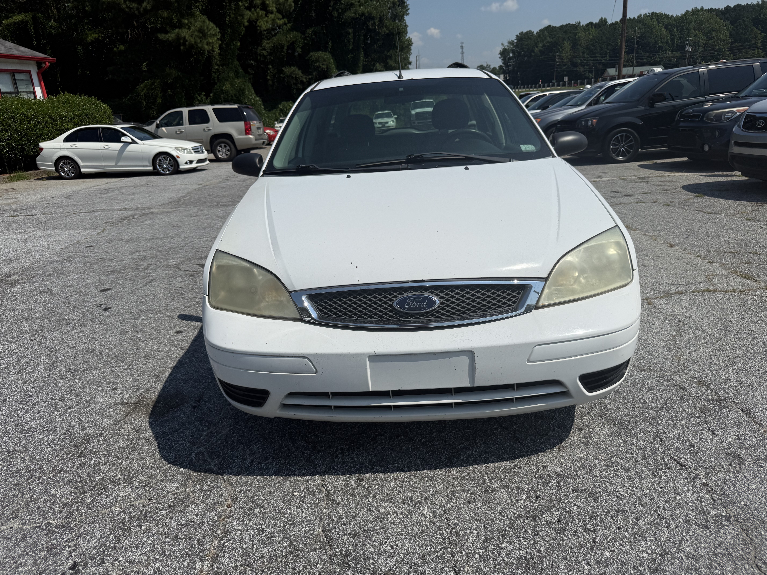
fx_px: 532
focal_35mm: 24
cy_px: 288
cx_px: 384
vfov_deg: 56.8
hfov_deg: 71.6
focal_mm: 6.76
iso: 80
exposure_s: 1/11905
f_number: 1.78
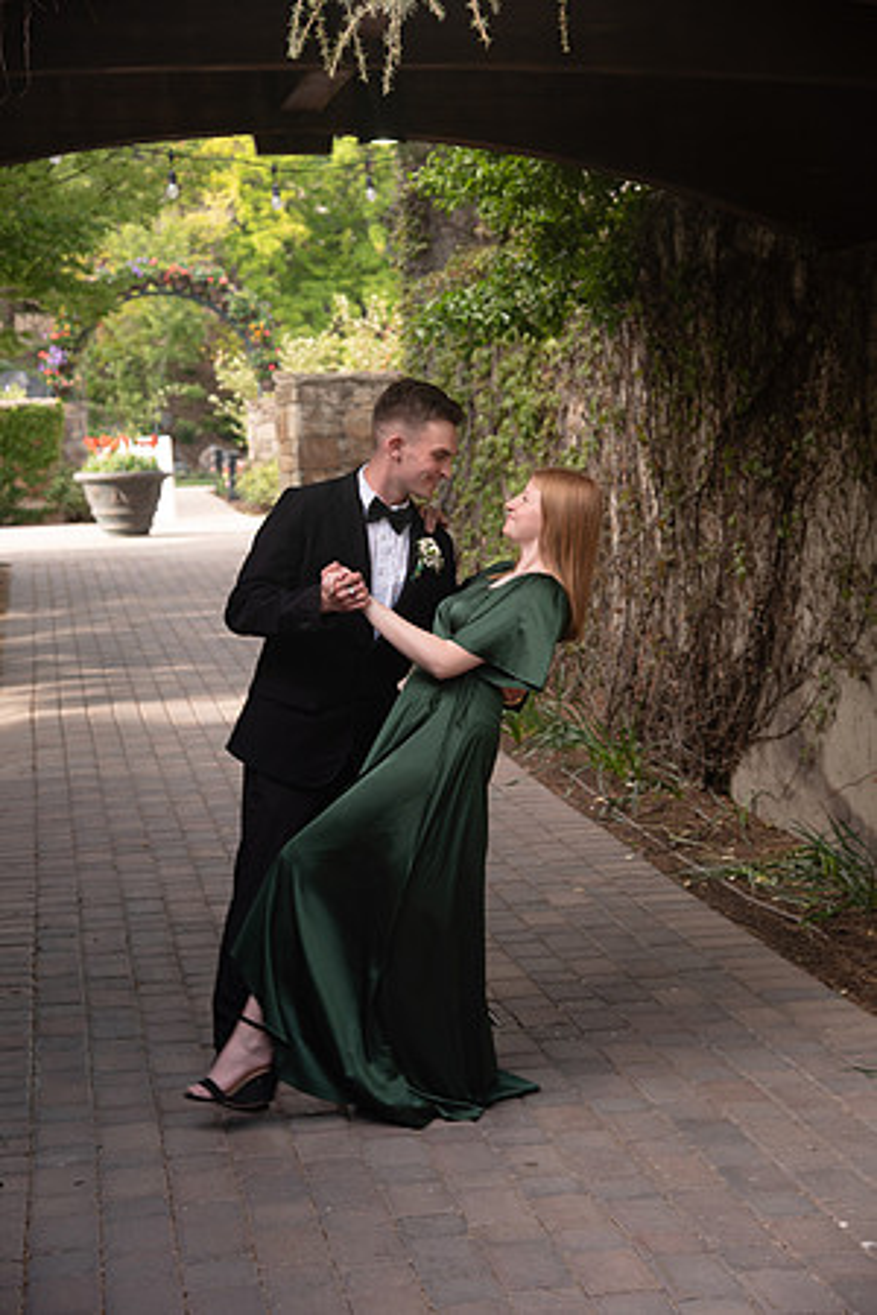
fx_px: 2375
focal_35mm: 65
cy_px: 658
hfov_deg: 20.9
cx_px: 438
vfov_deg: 31.0
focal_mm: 65
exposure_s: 1/125
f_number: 5
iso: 400
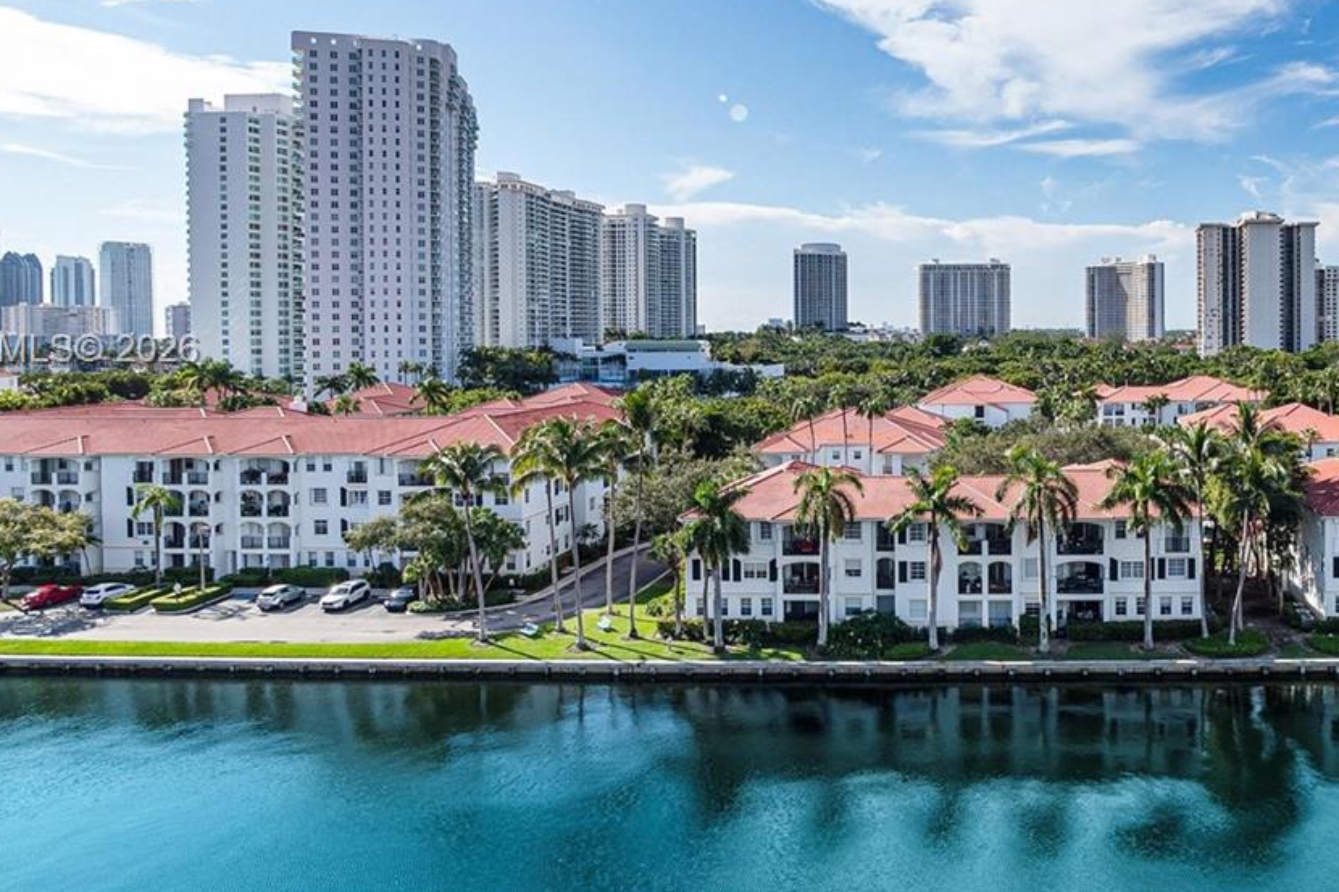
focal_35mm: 27
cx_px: 987
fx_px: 1004
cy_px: 352
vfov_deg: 47.6
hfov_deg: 63.8
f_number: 4.5
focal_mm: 7
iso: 100
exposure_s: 1/800
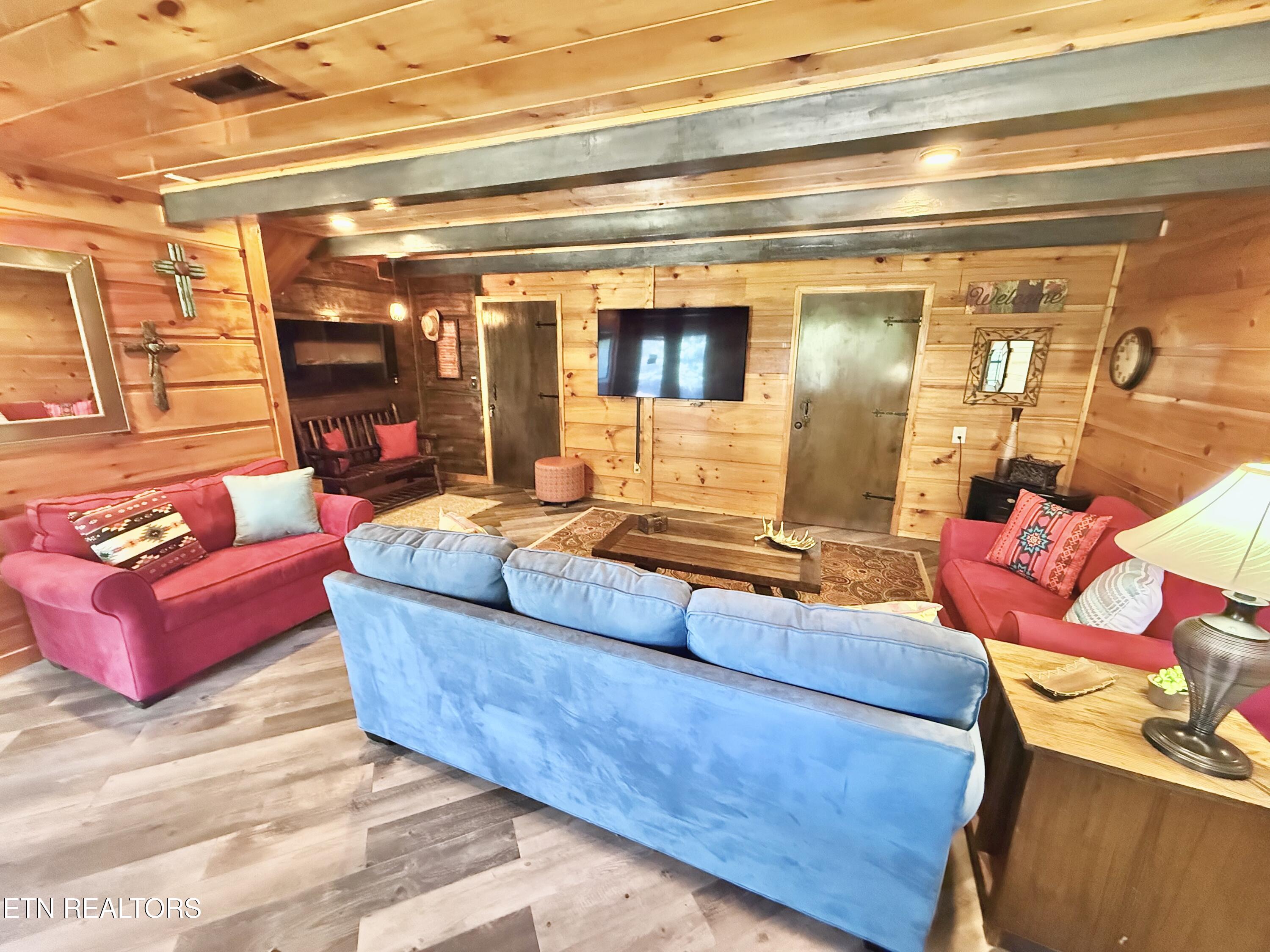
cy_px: 476
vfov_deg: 85.7
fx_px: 514
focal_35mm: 14
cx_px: 635
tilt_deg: -14.4
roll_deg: -0.7
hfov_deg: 102.1
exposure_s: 1/60
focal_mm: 2.22
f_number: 2.2
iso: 1250
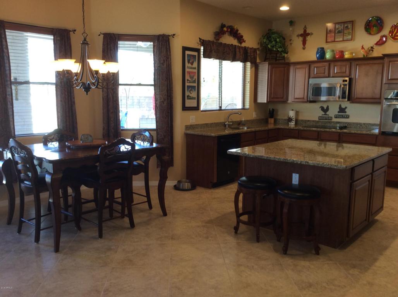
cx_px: 199
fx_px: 367
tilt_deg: -9.0
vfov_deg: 44.1
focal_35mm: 32
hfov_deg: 56.9
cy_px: 148
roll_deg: +0.6
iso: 40
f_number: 2.4
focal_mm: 3.3
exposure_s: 1/24
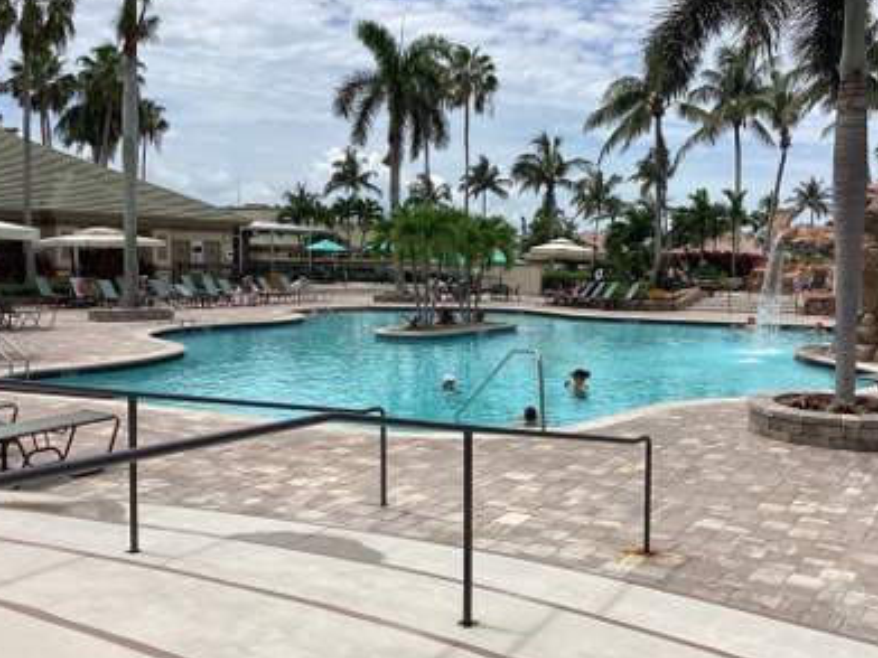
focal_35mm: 38
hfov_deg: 48.8
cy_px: 316
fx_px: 964
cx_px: 506
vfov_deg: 37.7
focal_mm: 3.3
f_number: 2.4
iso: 25
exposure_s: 1/2717
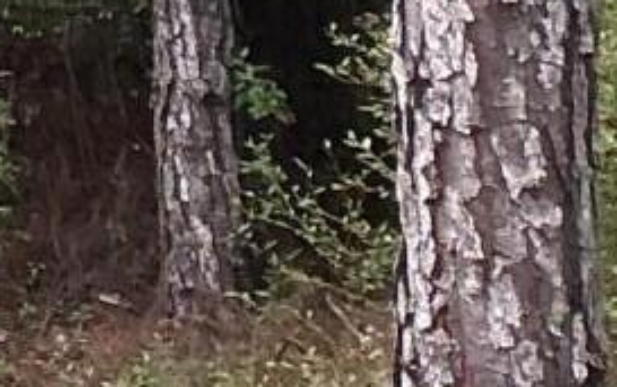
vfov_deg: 5.8
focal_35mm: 225
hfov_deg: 7.4
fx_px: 3786
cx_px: -1636
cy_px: -210
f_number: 1.8
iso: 25
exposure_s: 1/165
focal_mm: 3
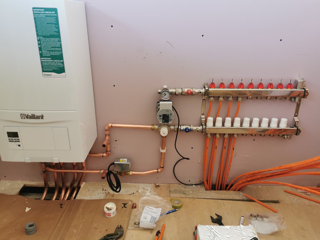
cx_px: 160
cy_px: 120
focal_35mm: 27
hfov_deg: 65.3
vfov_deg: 51.4
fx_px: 250
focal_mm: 5.56
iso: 125
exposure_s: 1/100
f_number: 1.6
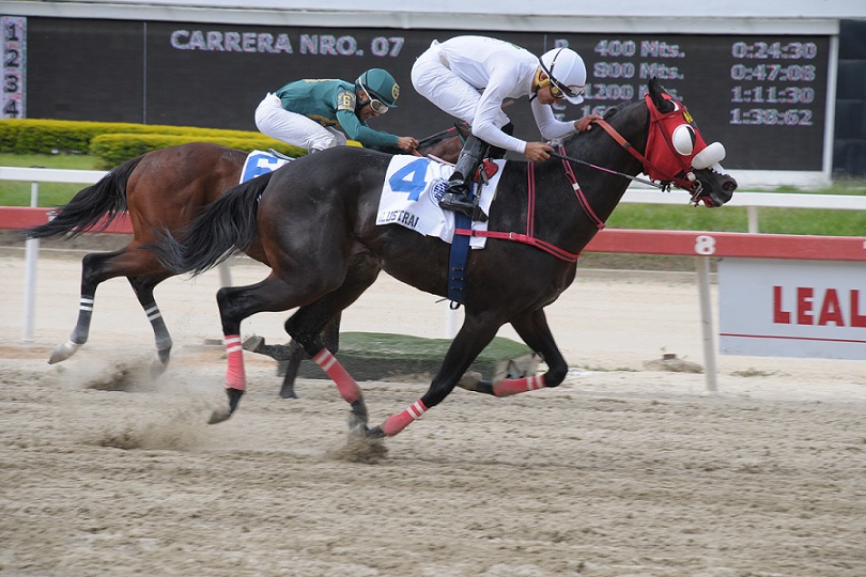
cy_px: 288
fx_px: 4871
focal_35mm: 202
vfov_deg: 6.8
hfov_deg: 10.2
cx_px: 433
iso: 500
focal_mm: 135
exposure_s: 1/500
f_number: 8
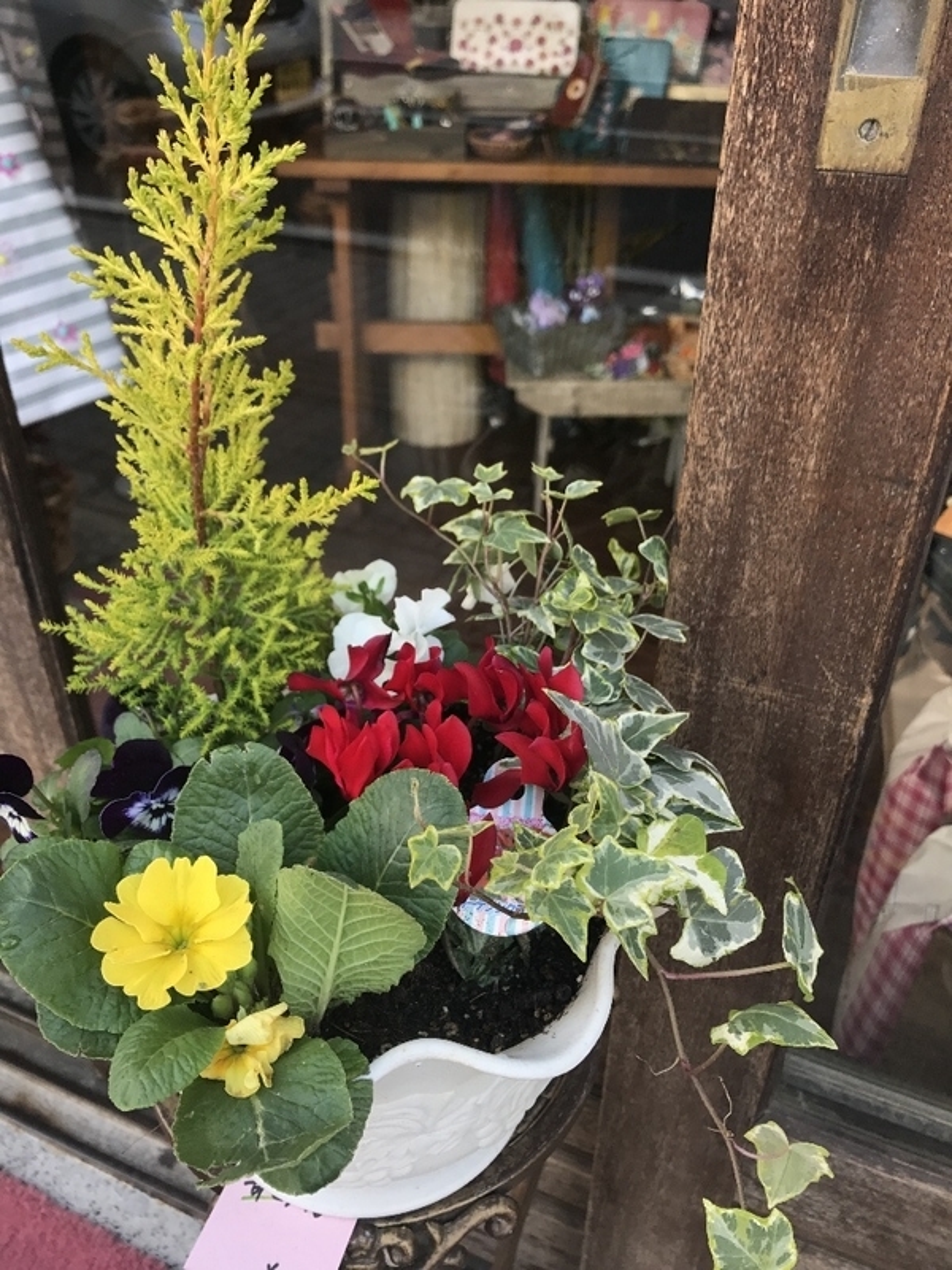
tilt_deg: -33.6
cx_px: 476
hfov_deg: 49.7
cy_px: 635
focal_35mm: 28
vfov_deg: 63.4
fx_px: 1027
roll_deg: +3.0
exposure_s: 1/100
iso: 25
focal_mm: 3.99
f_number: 1.8
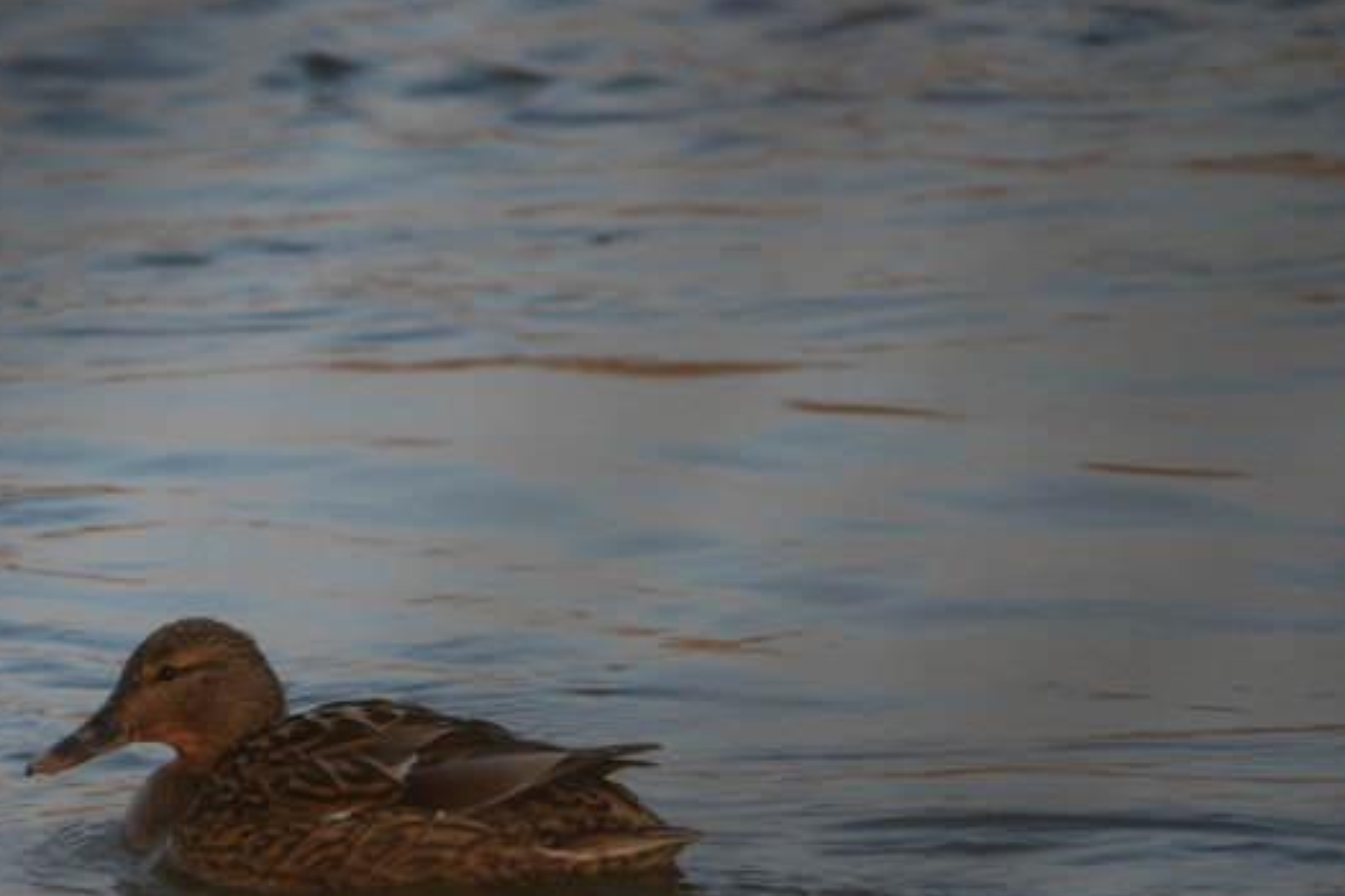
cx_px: 195
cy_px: 727
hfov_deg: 1.3
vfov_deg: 0.8
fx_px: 60446
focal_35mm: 1618
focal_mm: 800
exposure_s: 1/500
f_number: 8
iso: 400
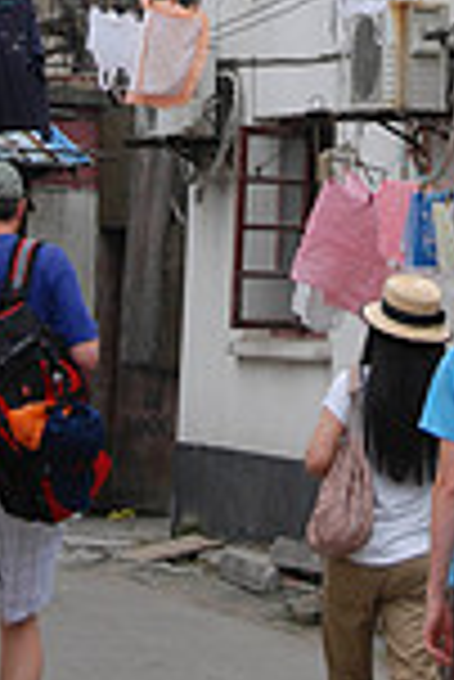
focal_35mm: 224
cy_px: -194
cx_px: 308
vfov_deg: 9.0
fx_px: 4227
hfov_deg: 6.1
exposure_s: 1/200
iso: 160
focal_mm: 50
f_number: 7.1
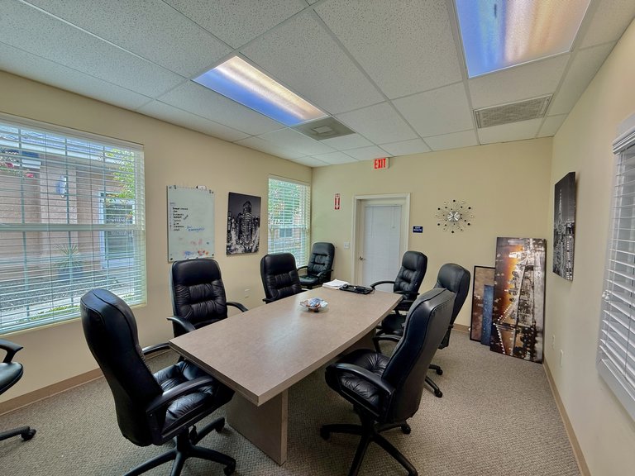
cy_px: 238
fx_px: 257
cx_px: 318
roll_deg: -0.9
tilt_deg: -3.8
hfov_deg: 102.1
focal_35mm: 14
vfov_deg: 85.7
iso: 100
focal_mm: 2.22
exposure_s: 1/120
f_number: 2.2
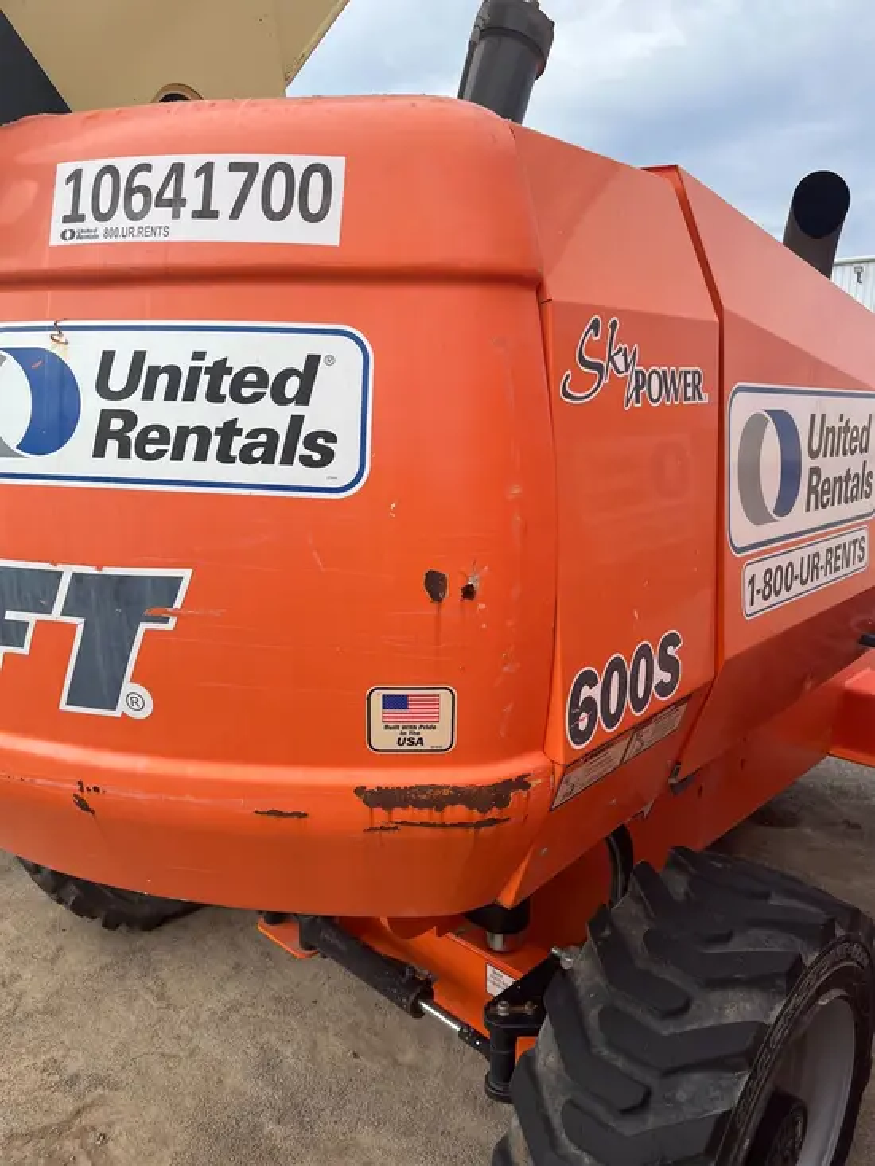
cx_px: 438
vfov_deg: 67.3
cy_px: 583
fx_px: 876
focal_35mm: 26
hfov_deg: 53.1
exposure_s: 1/2024
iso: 50
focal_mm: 5.1
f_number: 1.6
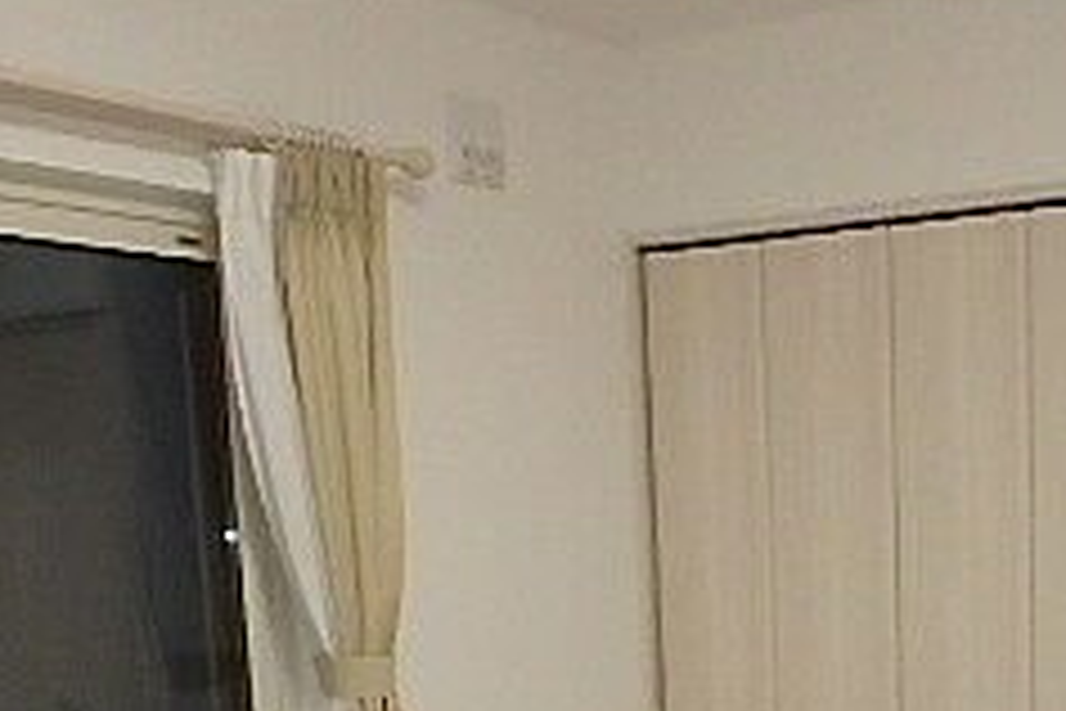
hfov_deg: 33.2
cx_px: 819
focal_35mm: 59
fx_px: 1747
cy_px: 878
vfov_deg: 21.2
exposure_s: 1/200
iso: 800
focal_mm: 3.7
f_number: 3.5
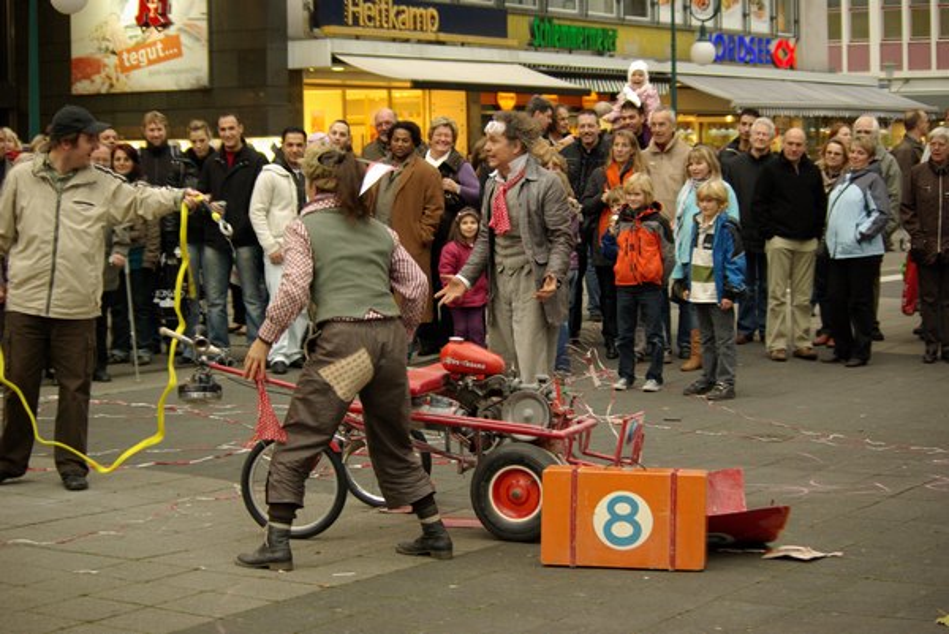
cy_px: 317
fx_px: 1978
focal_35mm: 75
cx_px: 474
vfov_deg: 18.2
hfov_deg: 27.0
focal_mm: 50
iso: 400
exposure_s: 1/45
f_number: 4
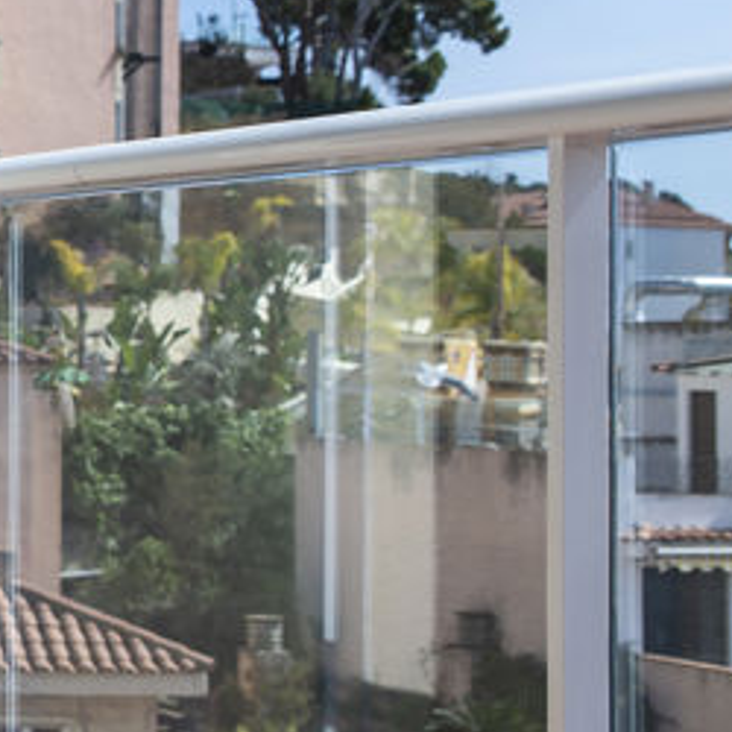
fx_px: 2919
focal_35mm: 122
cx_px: -348
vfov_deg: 14.3
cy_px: 351
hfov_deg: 13.5
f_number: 4.5
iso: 100
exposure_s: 1/1000
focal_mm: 35
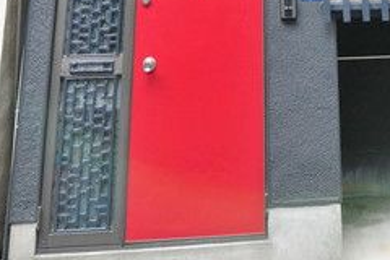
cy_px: -180
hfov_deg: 39.9
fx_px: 520
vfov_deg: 21.1
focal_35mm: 48
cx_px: 297
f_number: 7.1
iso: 1000
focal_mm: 12
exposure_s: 1/200
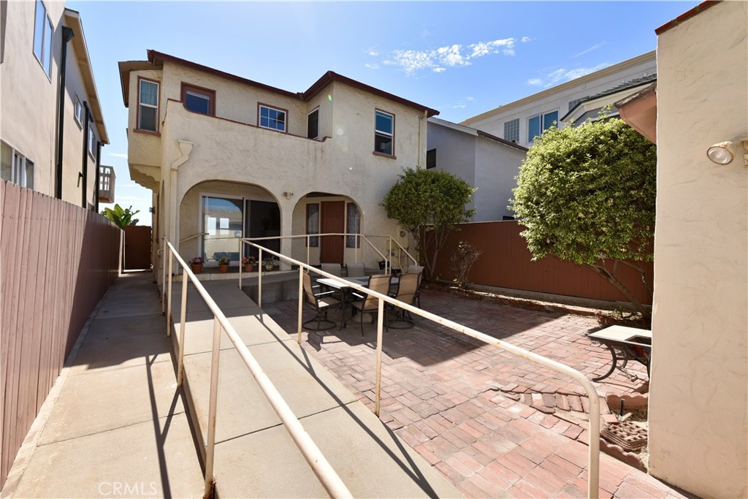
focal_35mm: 15
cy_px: 250
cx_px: 374
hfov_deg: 100.4
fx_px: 312
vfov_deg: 77.3
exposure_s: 1/200
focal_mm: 15
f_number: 10
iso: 100
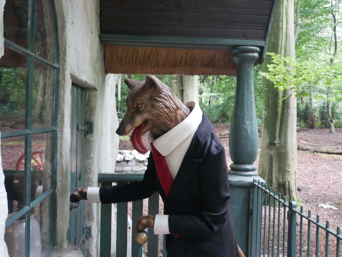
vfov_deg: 39.7
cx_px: 171
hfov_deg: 51.3
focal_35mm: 36
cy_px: 128
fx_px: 356
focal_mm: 18
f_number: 4.2
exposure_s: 1/40
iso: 3200
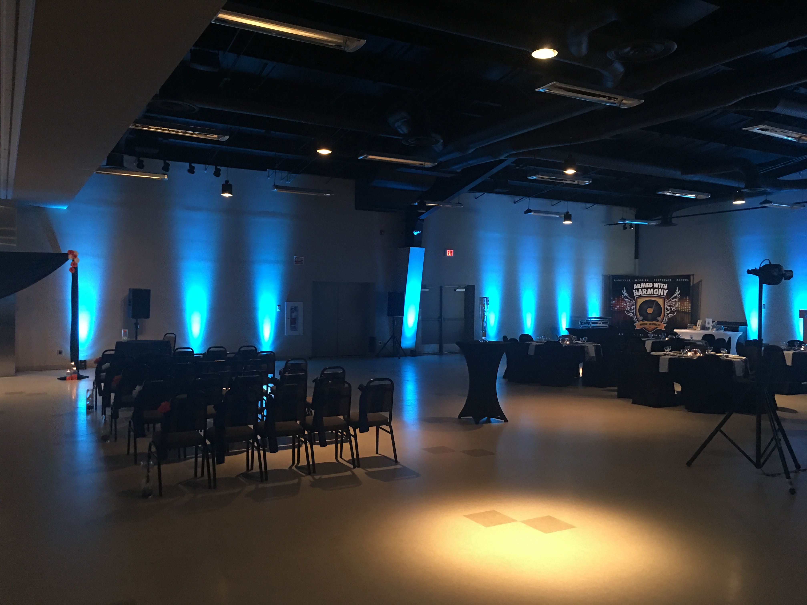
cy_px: 302
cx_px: 404
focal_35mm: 29
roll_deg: -0.9
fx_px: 676
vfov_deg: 48.2
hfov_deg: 61.7
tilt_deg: -0.6
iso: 50
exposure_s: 1/4
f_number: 2.2
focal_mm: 4.15
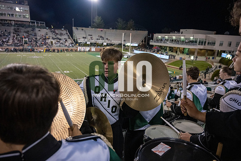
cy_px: 80
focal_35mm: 24
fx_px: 161
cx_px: 120
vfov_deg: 53.2
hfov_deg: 73.7
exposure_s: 1/500
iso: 3200
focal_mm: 24
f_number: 4
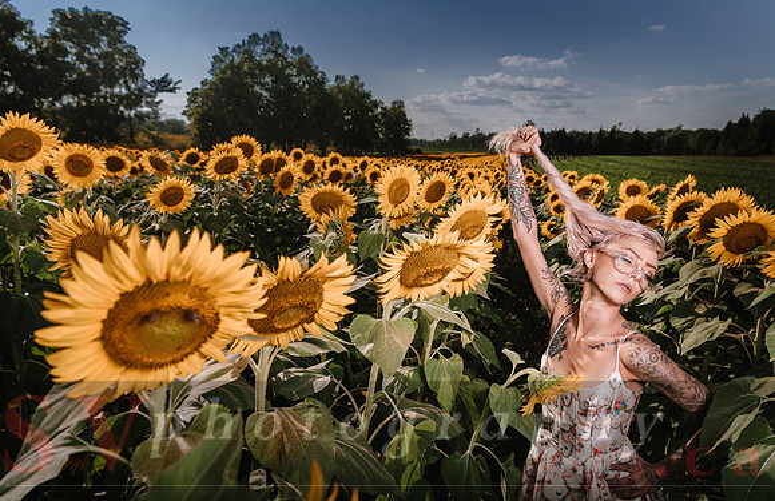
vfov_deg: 51.5
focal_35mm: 24
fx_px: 519
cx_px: 388
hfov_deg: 73.5
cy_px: 244
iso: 64
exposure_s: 1/250
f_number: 5
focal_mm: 24
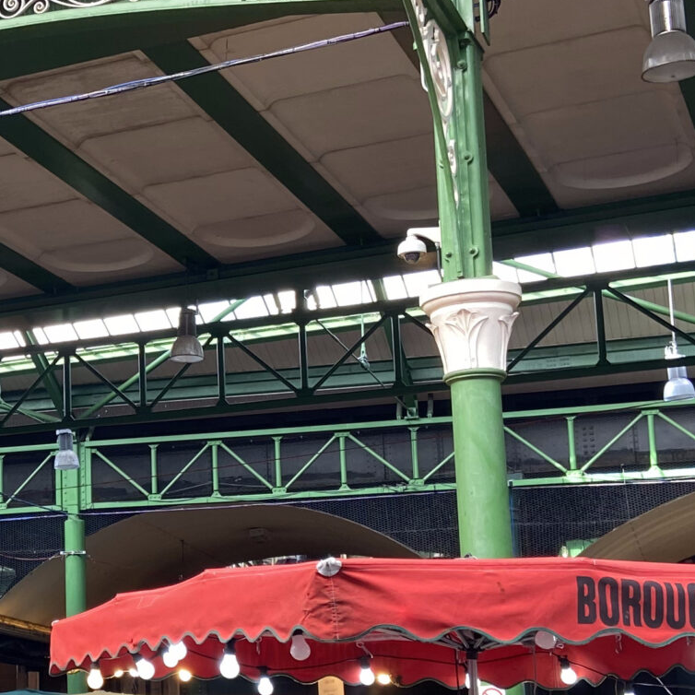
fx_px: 1772
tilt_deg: +10.0
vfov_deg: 22.1
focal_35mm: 78
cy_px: 459
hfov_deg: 21.3
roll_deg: +0.5
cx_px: -37
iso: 64
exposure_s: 1/100
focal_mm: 4.25
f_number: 1.8
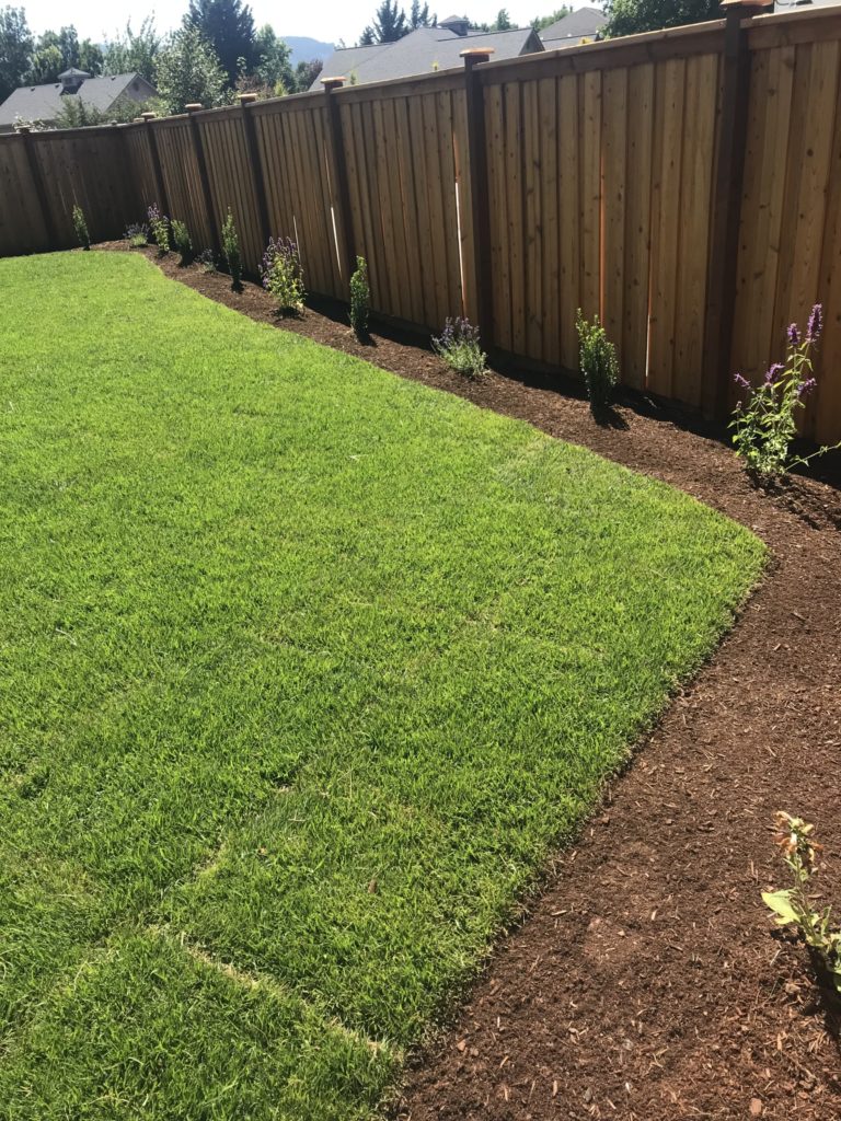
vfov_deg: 63.4
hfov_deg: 49.7
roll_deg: +6.4
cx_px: 420
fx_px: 907
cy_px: 560
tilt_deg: -26.6
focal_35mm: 28
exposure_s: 1/754
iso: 20
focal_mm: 3.99
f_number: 1.8
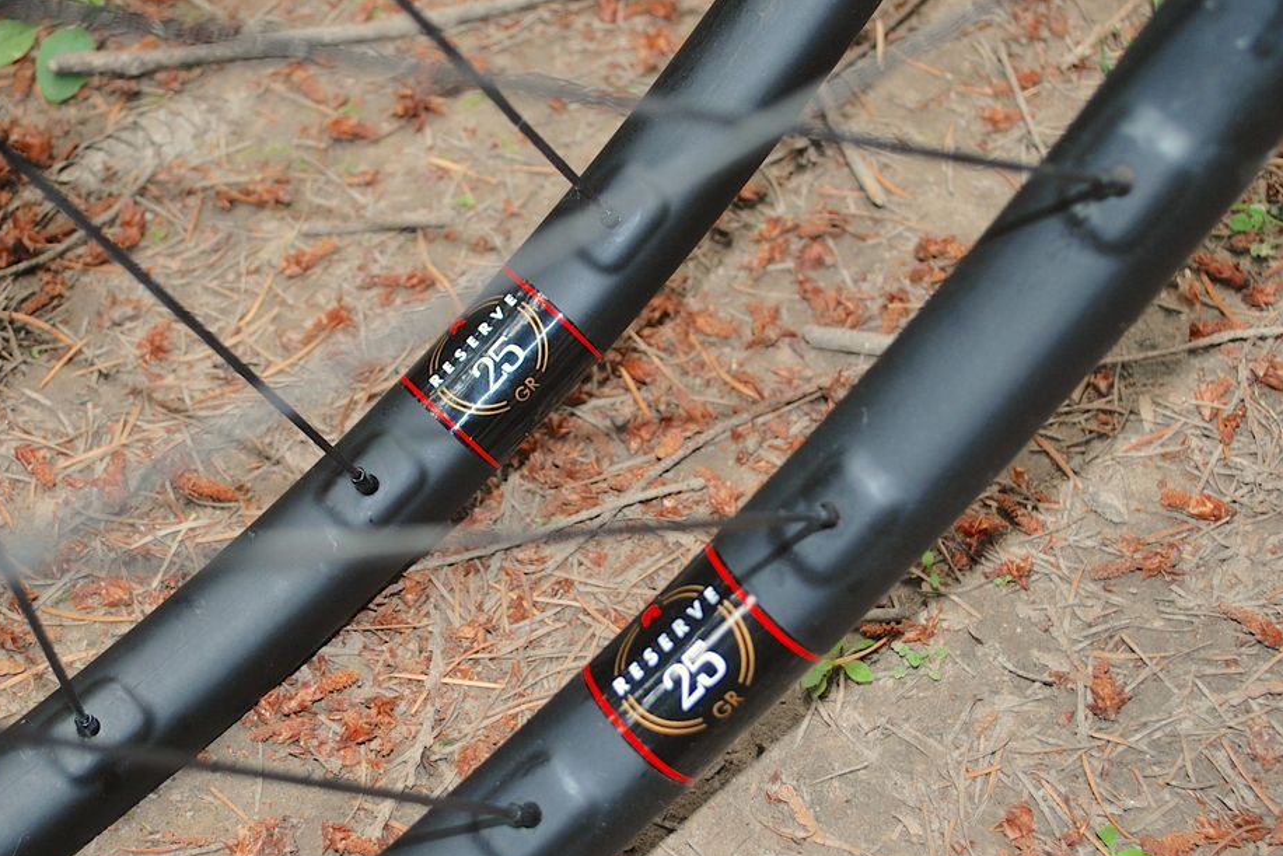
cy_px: 442
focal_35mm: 63
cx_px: 613
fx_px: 2245
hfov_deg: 31.9
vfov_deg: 21.6
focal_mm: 30
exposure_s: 1/60
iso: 200
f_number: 4.8
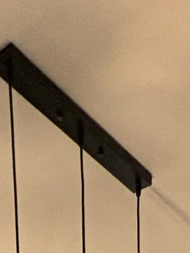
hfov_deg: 15.2
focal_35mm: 97
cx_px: 45
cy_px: 814
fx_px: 710
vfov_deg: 10.6
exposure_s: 1/60
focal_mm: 2.22
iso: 250
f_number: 2.2
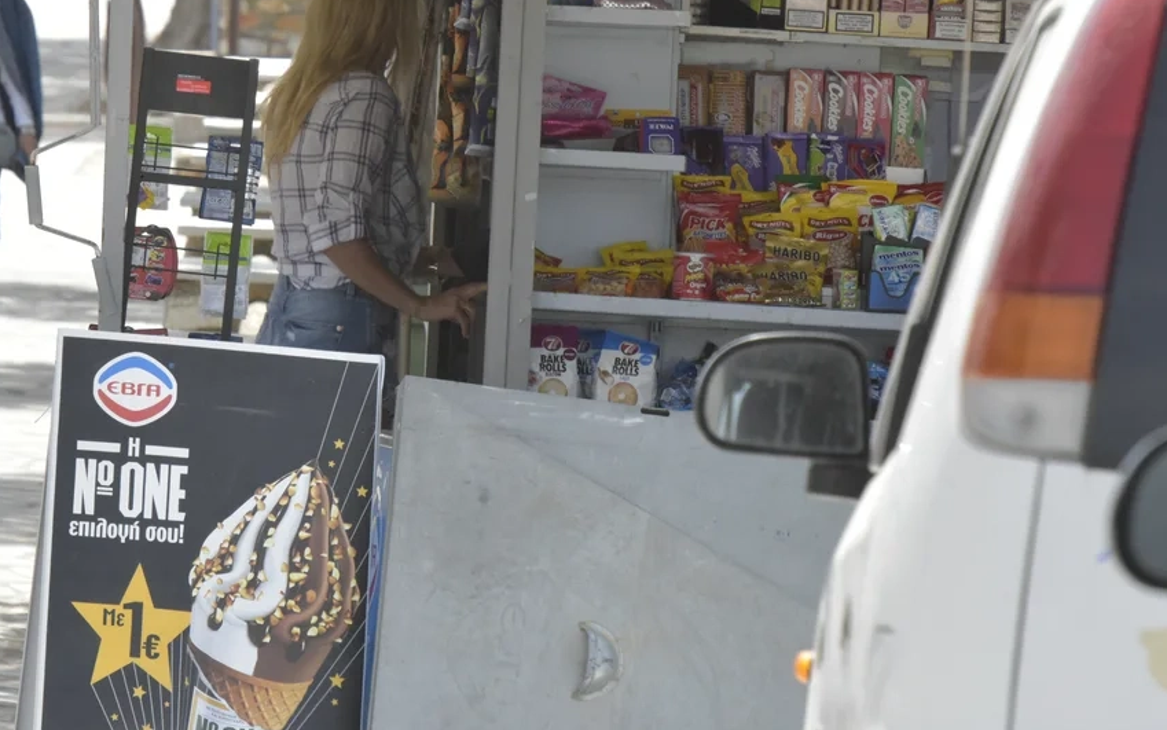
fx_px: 13901
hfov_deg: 4.8
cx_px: 308
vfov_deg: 3.0
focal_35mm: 437
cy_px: 172
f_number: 16
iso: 4000
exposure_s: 1/1000
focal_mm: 280
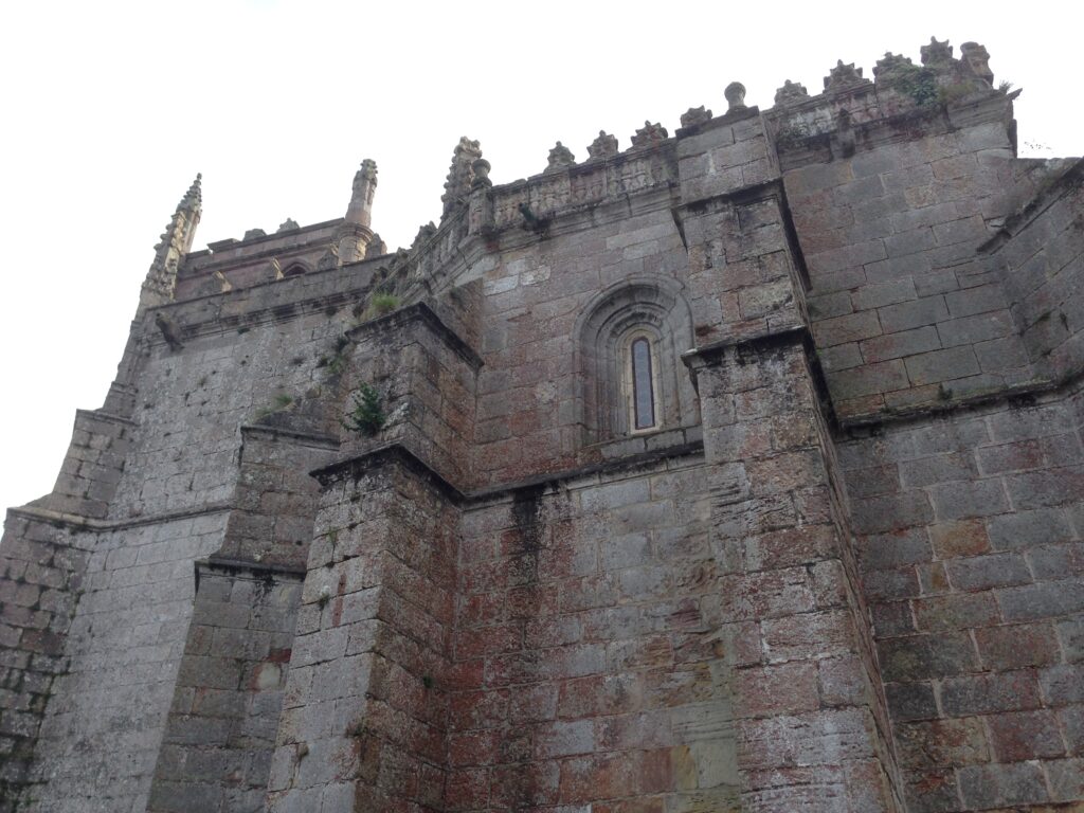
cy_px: 406
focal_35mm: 33
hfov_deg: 55.4
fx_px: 1033
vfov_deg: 42.9
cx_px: 542
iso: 50
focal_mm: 4.12
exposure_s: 1/339
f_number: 2.4
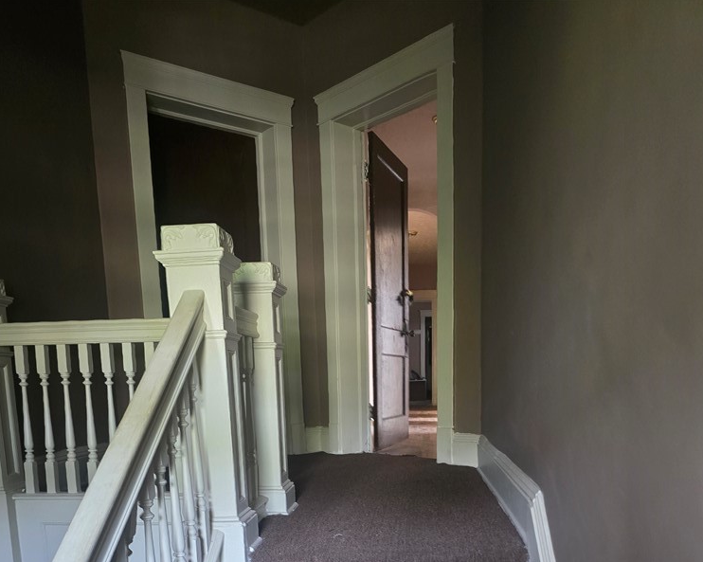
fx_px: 645
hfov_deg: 57.2
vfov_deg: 43.9
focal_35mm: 31
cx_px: 346
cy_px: 481
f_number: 1.7
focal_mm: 6.3
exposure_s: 1/60
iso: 1000
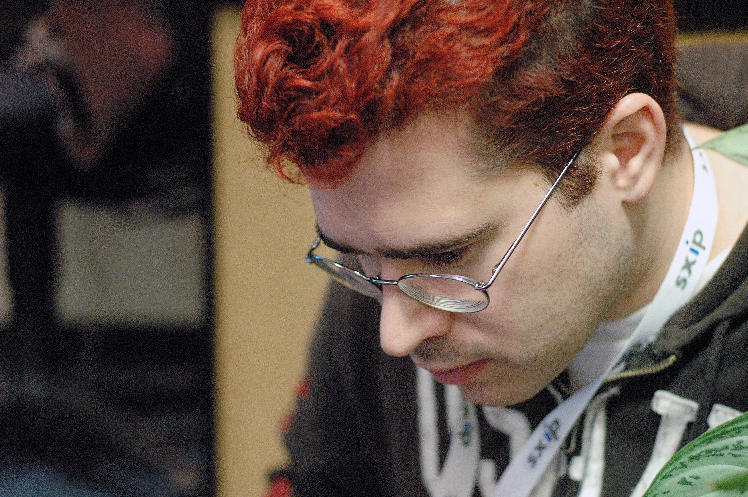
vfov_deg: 18.1
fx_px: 1557
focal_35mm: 75
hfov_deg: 27.0
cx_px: 374
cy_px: 248
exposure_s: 1/40
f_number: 2.5
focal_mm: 50
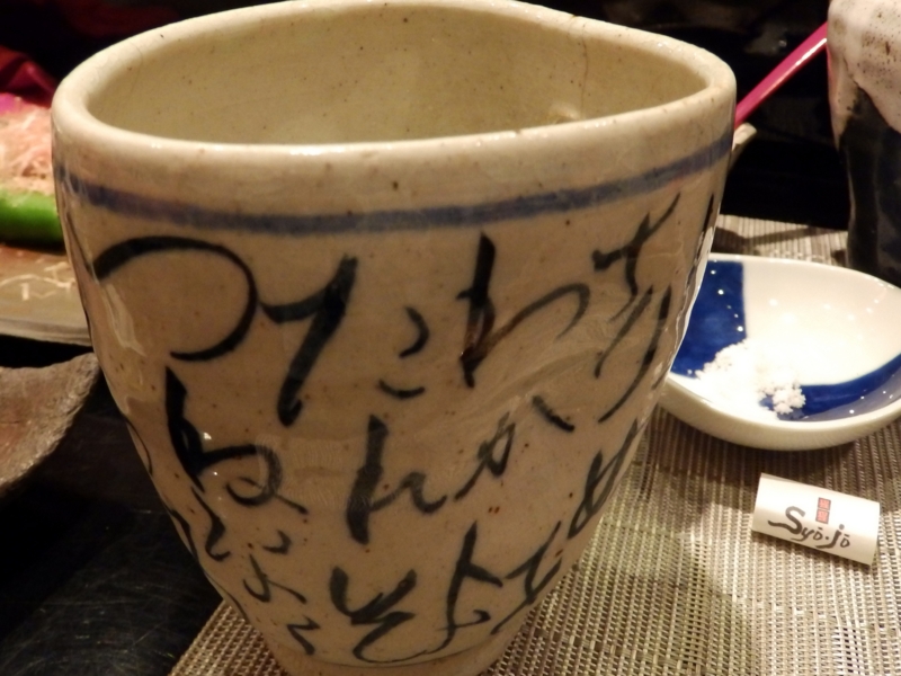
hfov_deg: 56.8
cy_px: 338
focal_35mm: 32
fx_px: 833
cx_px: 450
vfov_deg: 44.2
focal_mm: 5.7
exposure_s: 1/20
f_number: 3.7
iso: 800
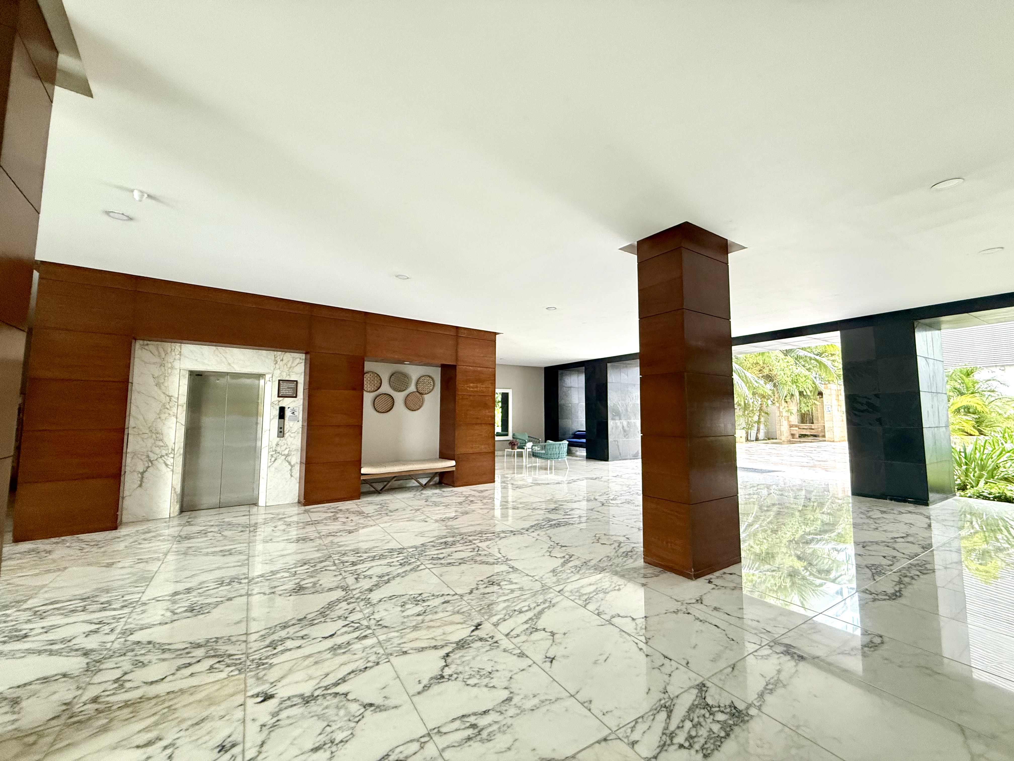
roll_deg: -0.4
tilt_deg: +5.5
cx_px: 507
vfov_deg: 85.7
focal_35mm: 14
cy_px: 380
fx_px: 410
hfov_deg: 102.1
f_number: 2.2
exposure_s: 1/71
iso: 320
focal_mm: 2.22
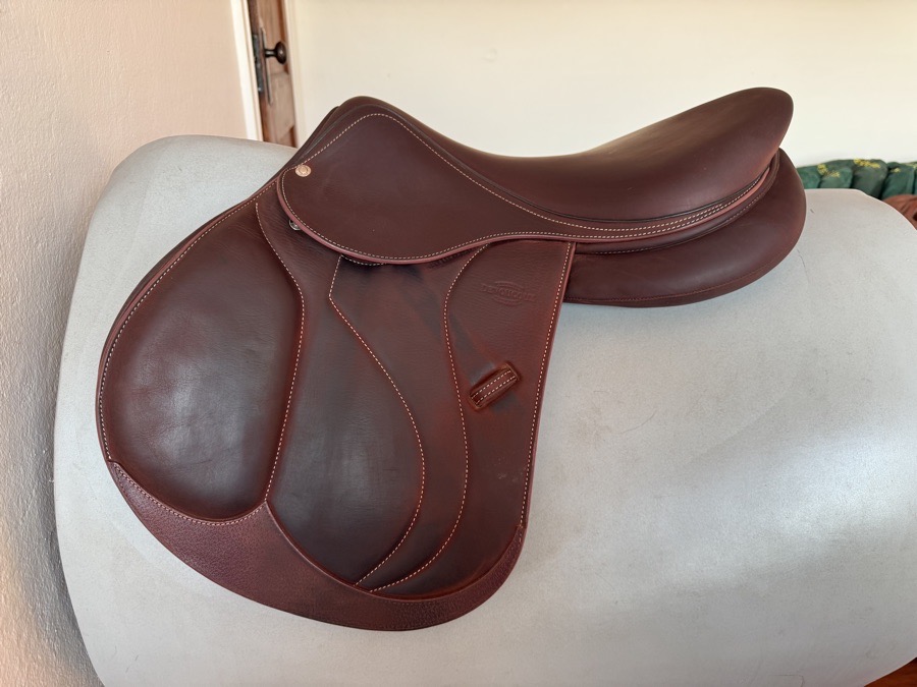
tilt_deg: -23.8
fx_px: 636
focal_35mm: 24
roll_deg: +0.6
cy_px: 344
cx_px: 458
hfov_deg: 71.6
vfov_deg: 56.8
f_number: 1.78
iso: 125
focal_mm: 6.76
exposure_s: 1/121
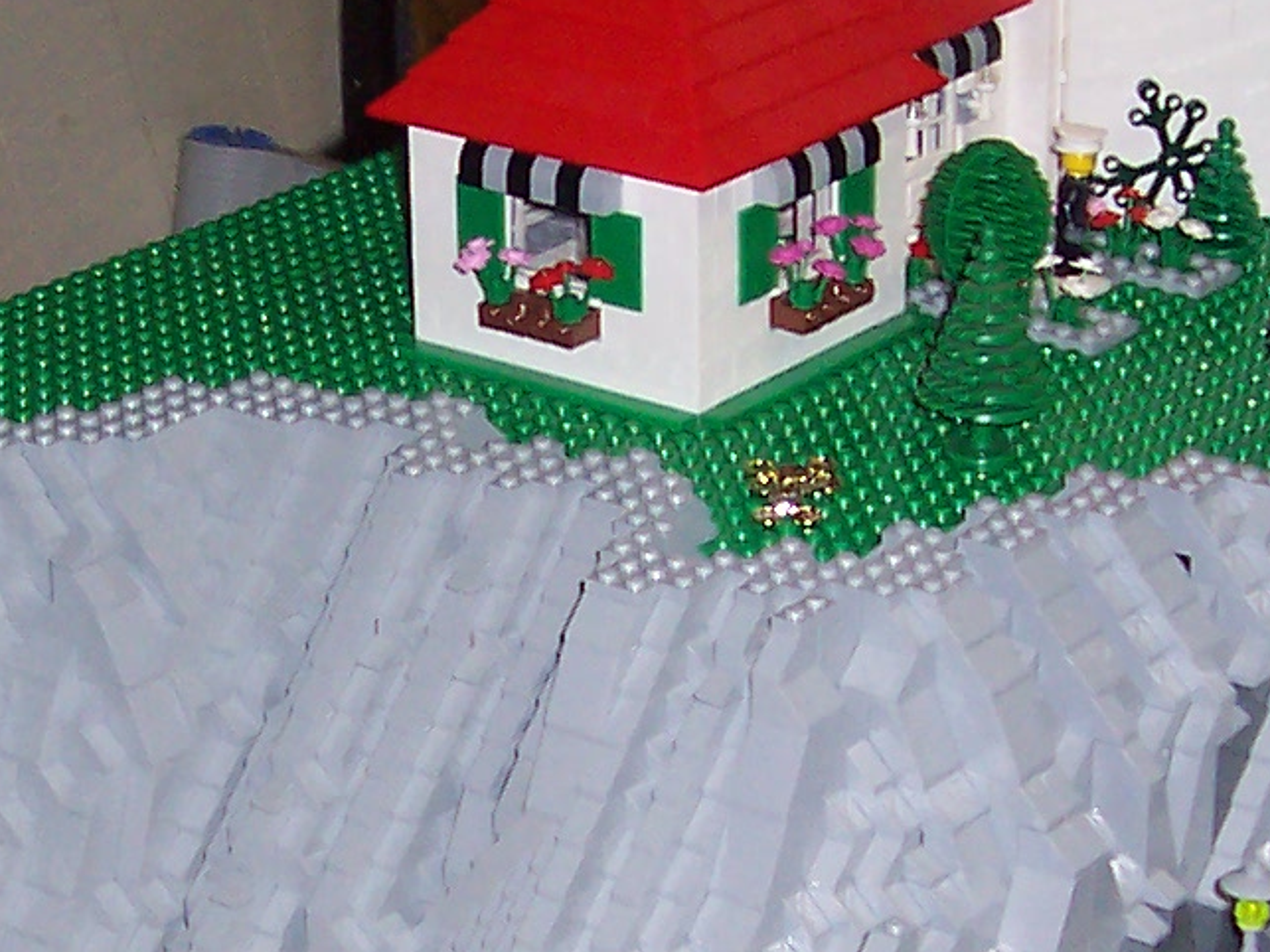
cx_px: 569
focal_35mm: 117
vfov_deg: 12.6
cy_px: 800
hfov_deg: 16.8
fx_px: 4292
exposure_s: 1/60
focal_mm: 5.6
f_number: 2.8
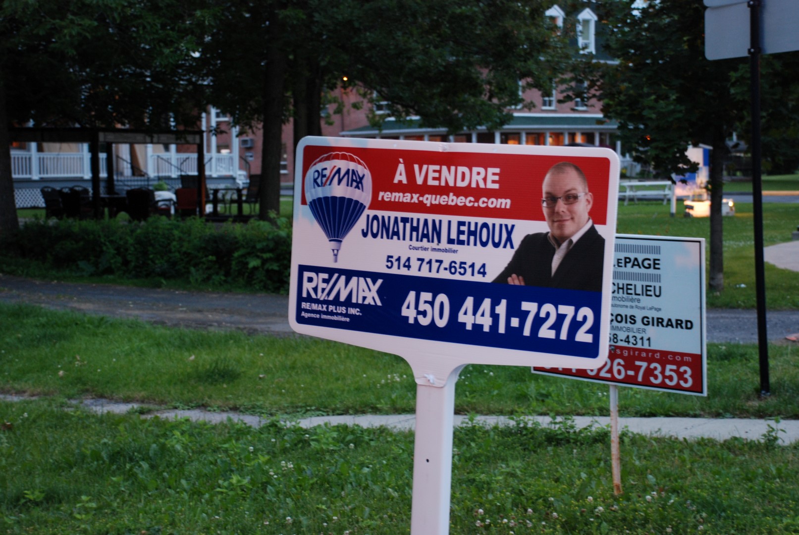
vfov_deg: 19.0
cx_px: 400
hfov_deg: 28.0
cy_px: 268
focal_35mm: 72
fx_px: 1600
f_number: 4.8
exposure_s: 1/10
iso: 400
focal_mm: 48
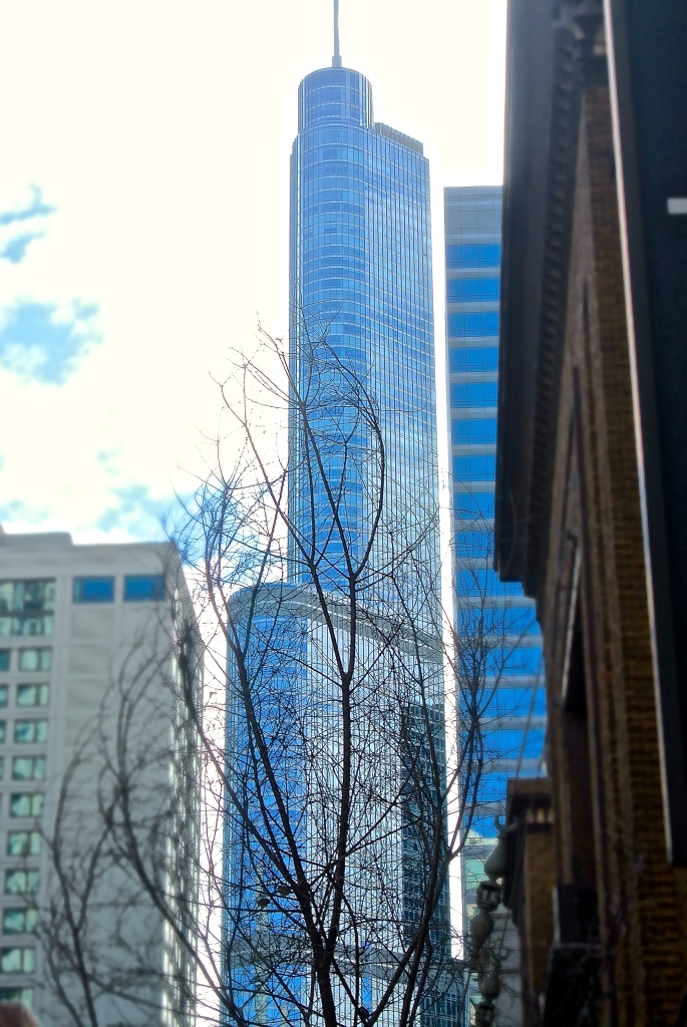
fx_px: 2313
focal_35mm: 81
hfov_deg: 16.9
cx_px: 344
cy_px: 514
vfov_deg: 25.0
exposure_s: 1/250
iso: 100
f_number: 5.6
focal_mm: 30
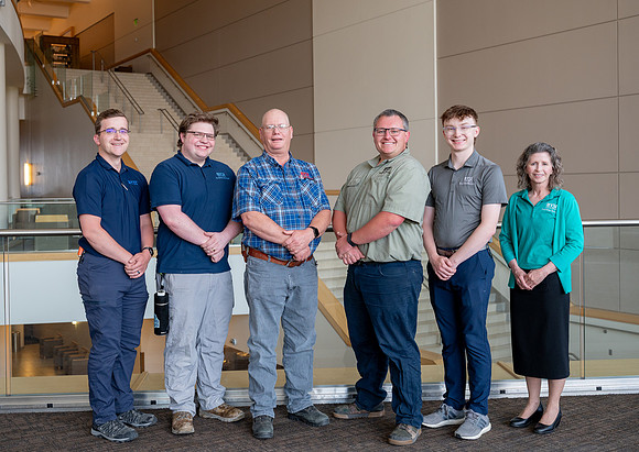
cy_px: 195
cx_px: 310
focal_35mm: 42
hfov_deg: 45.9
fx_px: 754
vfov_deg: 33.4
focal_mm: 34
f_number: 4
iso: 250
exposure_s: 1/125
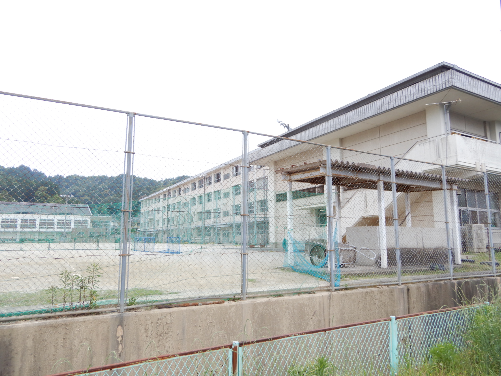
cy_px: 188
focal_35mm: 24
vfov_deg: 56.8
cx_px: 250
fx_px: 347
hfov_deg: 71.6
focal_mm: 4.3
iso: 80
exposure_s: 1/200
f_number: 3.4
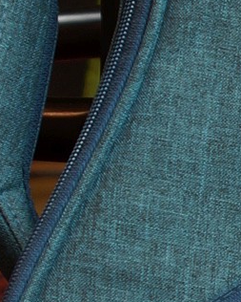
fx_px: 3806
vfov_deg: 4.5
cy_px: 212
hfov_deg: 3.6
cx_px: 572
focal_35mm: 427
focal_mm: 35
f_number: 5.6
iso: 100
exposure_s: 1/10
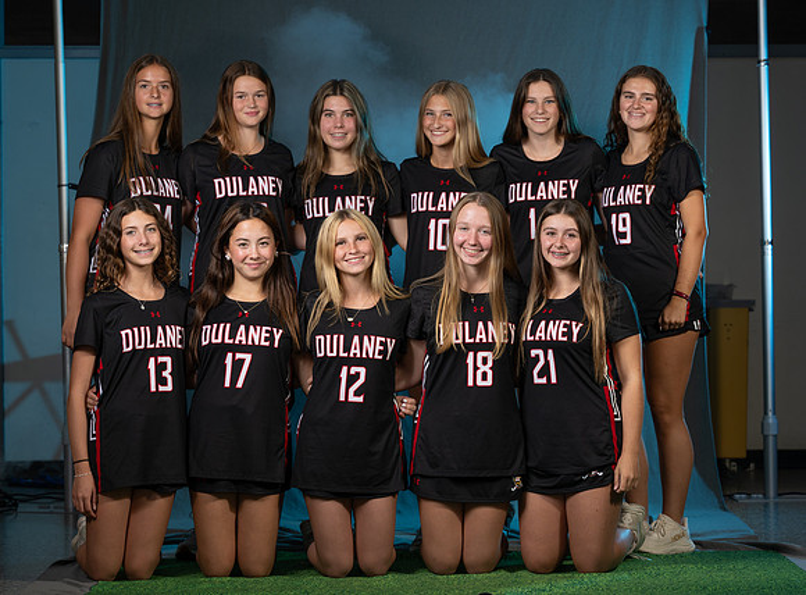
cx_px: 452
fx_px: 2510
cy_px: 301
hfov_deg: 18.2
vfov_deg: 13.5
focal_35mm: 108
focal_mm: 91
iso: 80
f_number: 5.6
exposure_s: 1/125
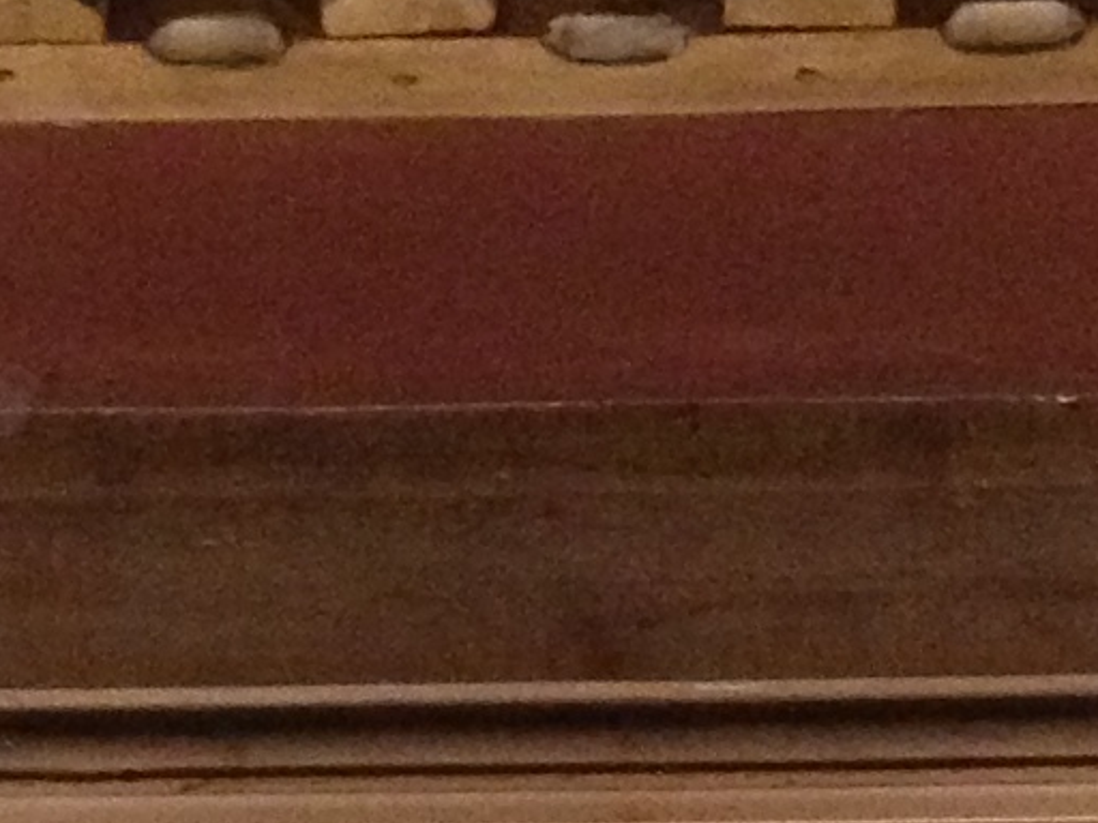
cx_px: 528
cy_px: 2433
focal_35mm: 223
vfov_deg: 6.2
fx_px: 7073
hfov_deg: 8.9
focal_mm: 4.28
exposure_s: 1/15
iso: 400
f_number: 2.4
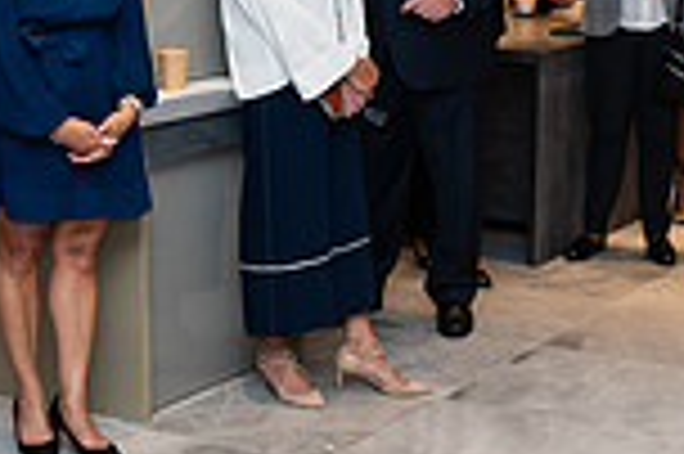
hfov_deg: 20.8
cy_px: 225
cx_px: 450
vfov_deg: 13.9
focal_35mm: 98
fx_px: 1860
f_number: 3.2
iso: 400
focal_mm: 24
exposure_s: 1/160
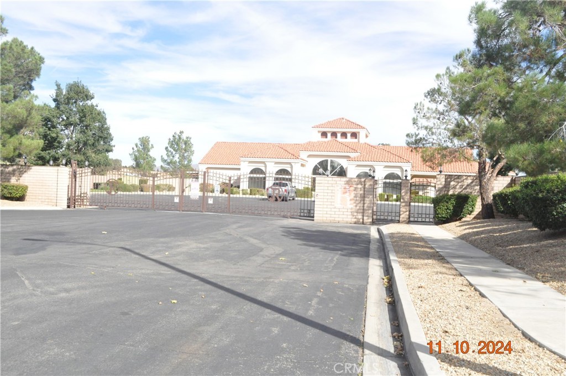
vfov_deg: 36.8
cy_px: 188
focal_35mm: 36
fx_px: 565
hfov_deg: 53.2
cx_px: 283
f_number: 7.1
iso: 2500
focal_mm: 24
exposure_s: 1/4000
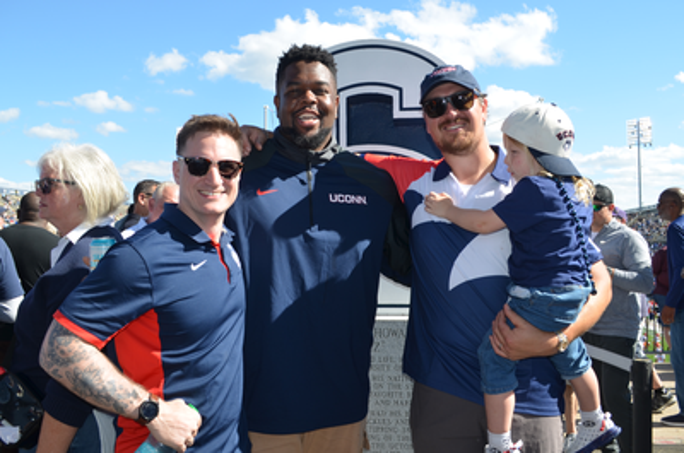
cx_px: 342
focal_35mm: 33
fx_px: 626
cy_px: 226
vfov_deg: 39.8
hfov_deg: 57.3
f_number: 6.3
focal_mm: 22
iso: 100
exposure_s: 1/200
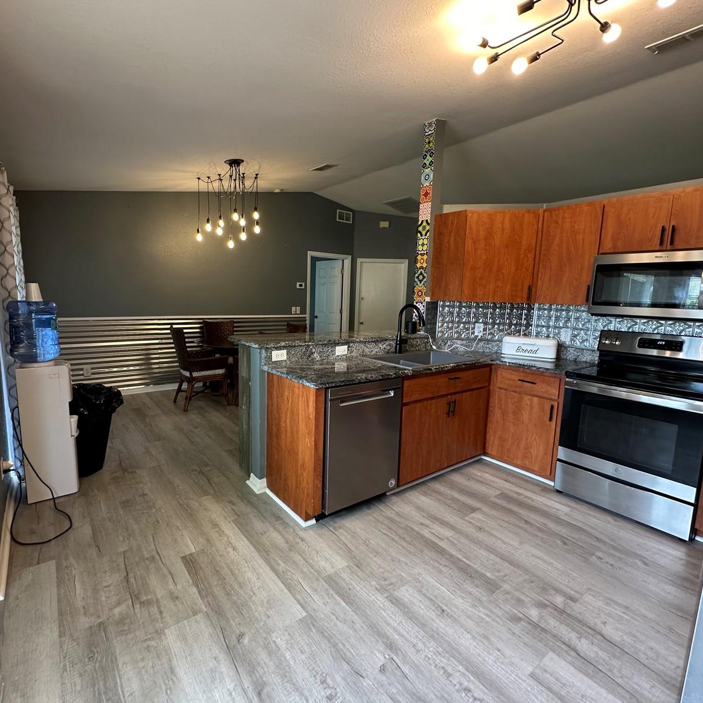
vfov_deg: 84.0
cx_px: 325
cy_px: 345
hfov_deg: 83.8
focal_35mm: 17
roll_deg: -1.6
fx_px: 391
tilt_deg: -7.3
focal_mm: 2.22
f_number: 2.2
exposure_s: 1/60
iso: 160
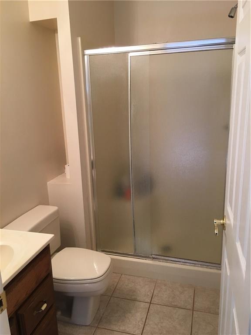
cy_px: 168
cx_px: 126
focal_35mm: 29
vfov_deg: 61.7
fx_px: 280
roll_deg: +3.7
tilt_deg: -16.2
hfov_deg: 48.2
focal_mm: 4.15
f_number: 2.2
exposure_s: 1/30
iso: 80
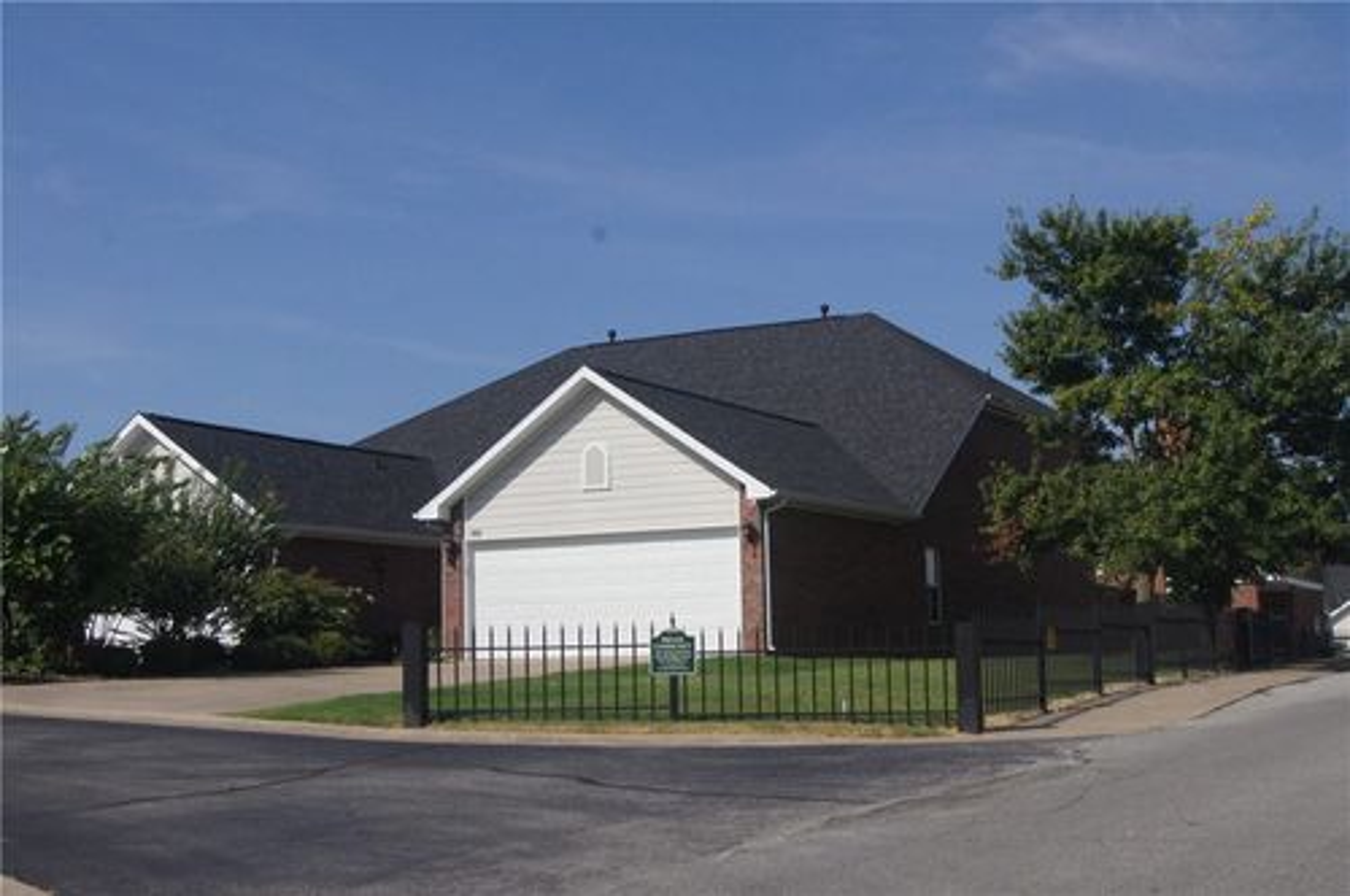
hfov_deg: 43.7
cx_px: 675
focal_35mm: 45
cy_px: 448
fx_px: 1685
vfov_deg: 29.8
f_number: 13
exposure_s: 1/1600
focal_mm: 30
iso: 800
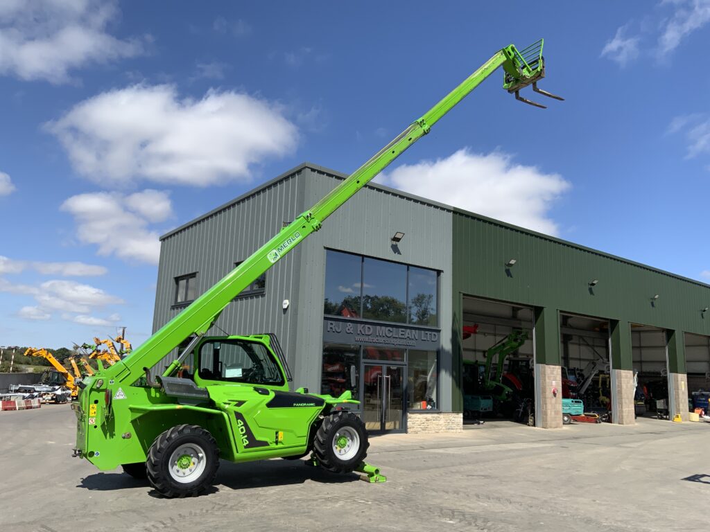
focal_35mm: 29
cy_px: 266
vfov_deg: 48.2
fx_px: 595
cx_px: 355
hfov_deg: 61.7
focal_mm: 3
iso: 16
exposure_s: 1/2058
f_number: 1.8
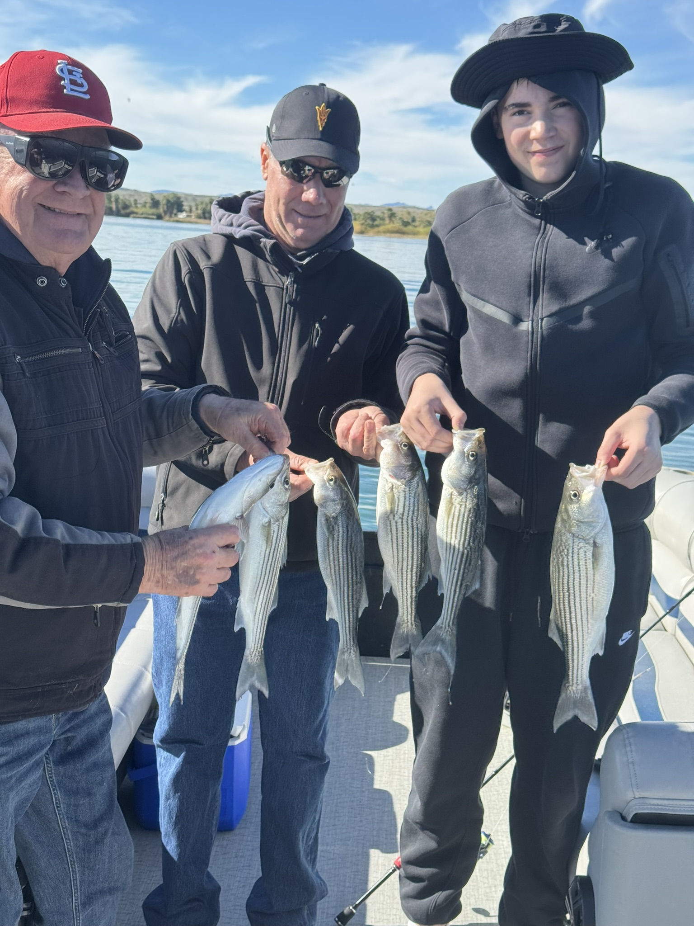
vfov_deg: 39.7
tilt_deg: -10.0
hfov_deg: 30.3
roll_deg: -3.5
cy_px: 463
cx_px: 347
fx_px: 1283
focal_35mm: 48
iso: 64
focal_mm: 6.76
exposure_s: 1/1818
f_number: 1.78
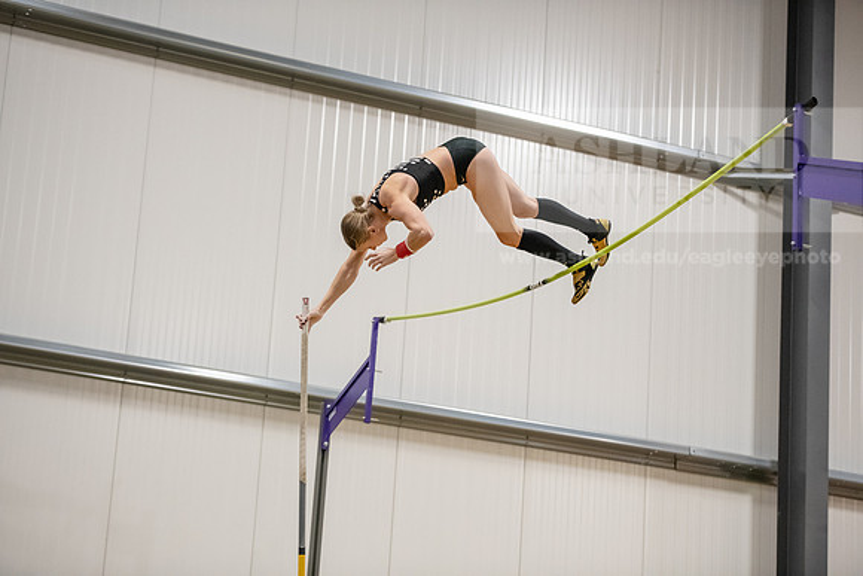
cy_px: 288
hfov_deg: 22.1
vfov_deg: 14.9
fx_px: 2206
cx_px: 432
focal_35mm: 92
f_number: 2.8
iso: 6400
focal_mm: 92
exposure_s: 1/800
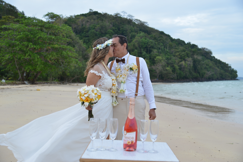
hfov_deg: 48.5
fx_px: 270
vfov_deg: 33.4
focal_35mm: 40
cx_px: 122
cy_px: 81
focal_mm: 40
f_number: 4
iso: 100
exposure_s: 1/160
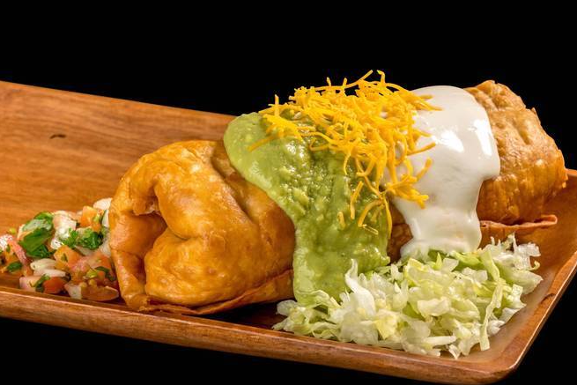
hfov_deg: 12.8
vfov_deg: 8.5
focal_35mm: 161
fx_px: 2581
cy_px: 192
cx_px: 288
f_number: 10
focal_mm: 160
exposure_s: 1/160
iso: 100
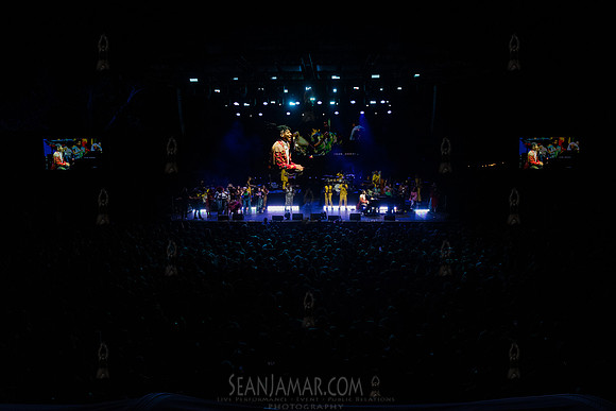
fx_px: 498
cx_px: 308
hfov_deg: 63.4
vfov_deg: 44.8
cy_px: 206
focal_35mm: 29
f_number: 3.5
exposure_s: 1/2500
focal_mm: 29
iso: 6400
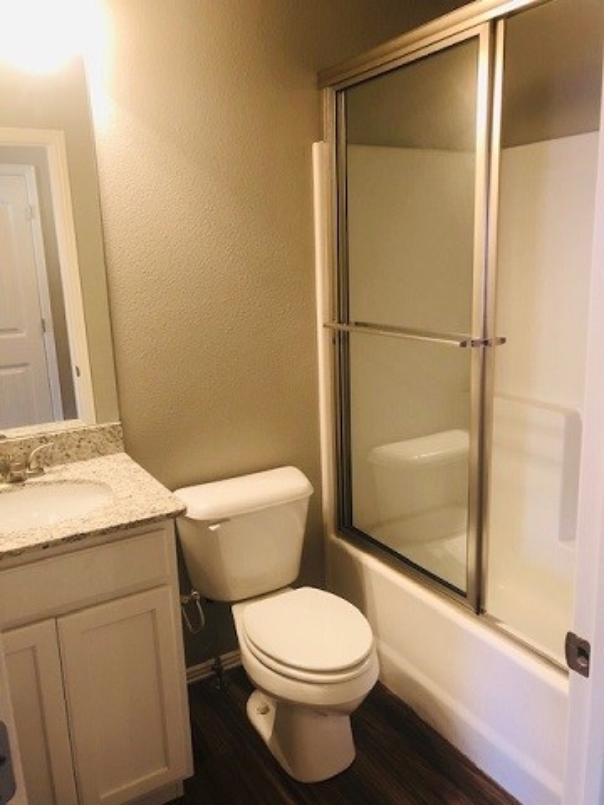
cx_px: 302
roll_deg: +2.1
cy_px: 402
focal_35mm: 28
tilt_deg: -12.8
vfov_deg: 63.4
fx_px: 651
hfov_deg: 49.7
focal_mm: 4
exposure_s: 1/15
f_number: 1.8
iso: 64
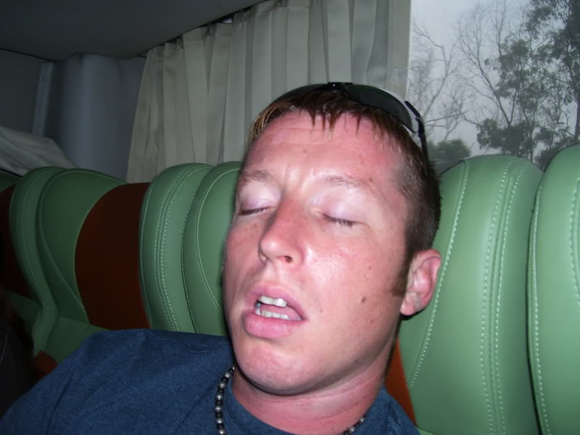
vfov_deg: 38.7
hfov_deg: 50.1
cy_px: 218
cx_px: 290
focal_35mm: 37
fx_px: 620
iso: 80
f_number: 2.7
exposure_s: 1/60
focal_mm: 6
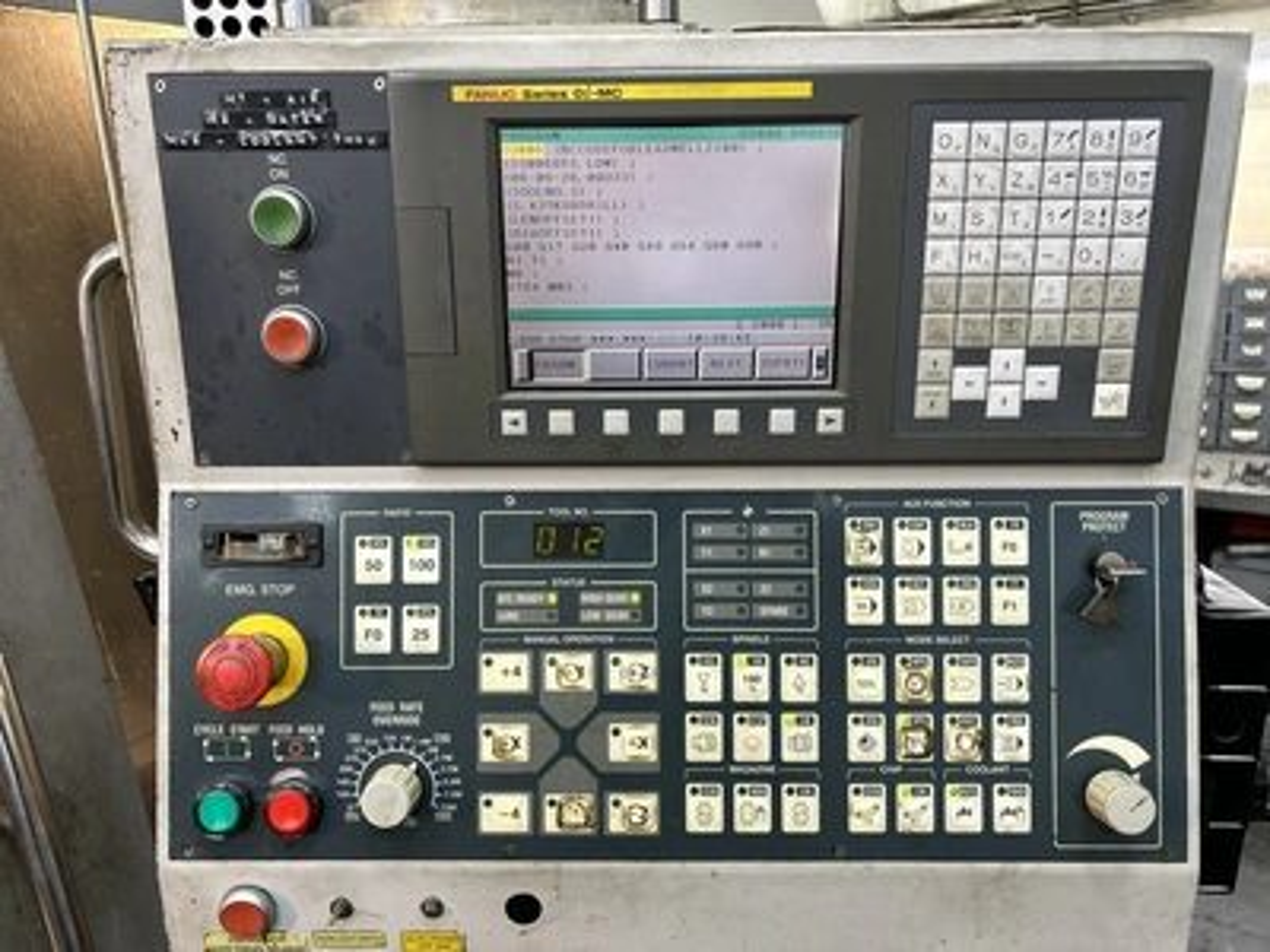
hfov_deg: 67.3
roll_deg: +2.4
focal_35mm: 26
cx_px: 635
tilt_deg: -14.3
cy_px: 476
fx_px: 954
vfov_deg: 53.1
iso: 125
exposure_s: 1/60
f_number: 1.5
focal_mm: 5.7
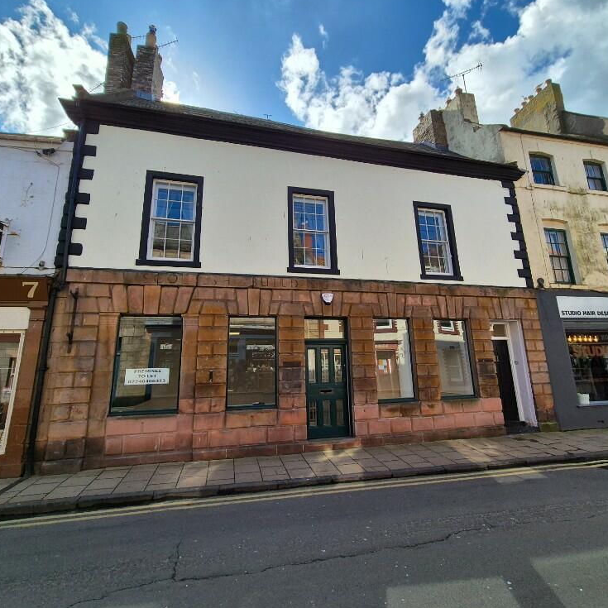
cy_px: 293
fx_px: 318
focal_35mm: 16
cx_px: 312
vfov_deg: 87.4
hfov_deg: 87.4
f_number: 2.2
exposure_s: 1/2104
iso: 50
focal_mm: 2.2
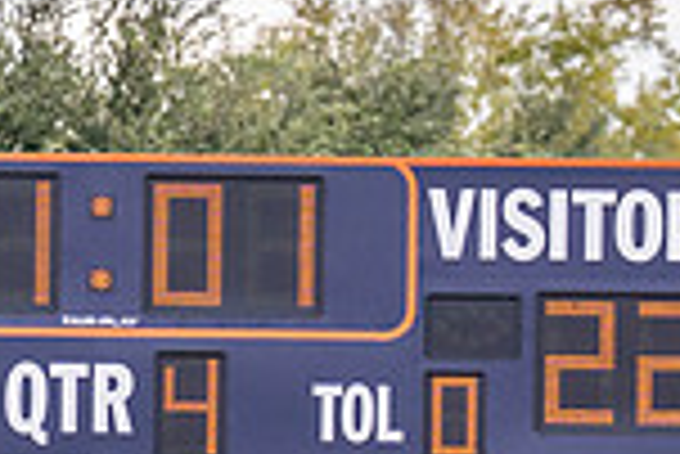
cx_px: 276
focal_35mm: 1192
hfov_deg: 1.7
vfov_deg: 1.2
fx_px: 22537
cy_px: 346
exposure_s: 1/3200
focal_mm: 163
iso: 320
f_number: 2.8
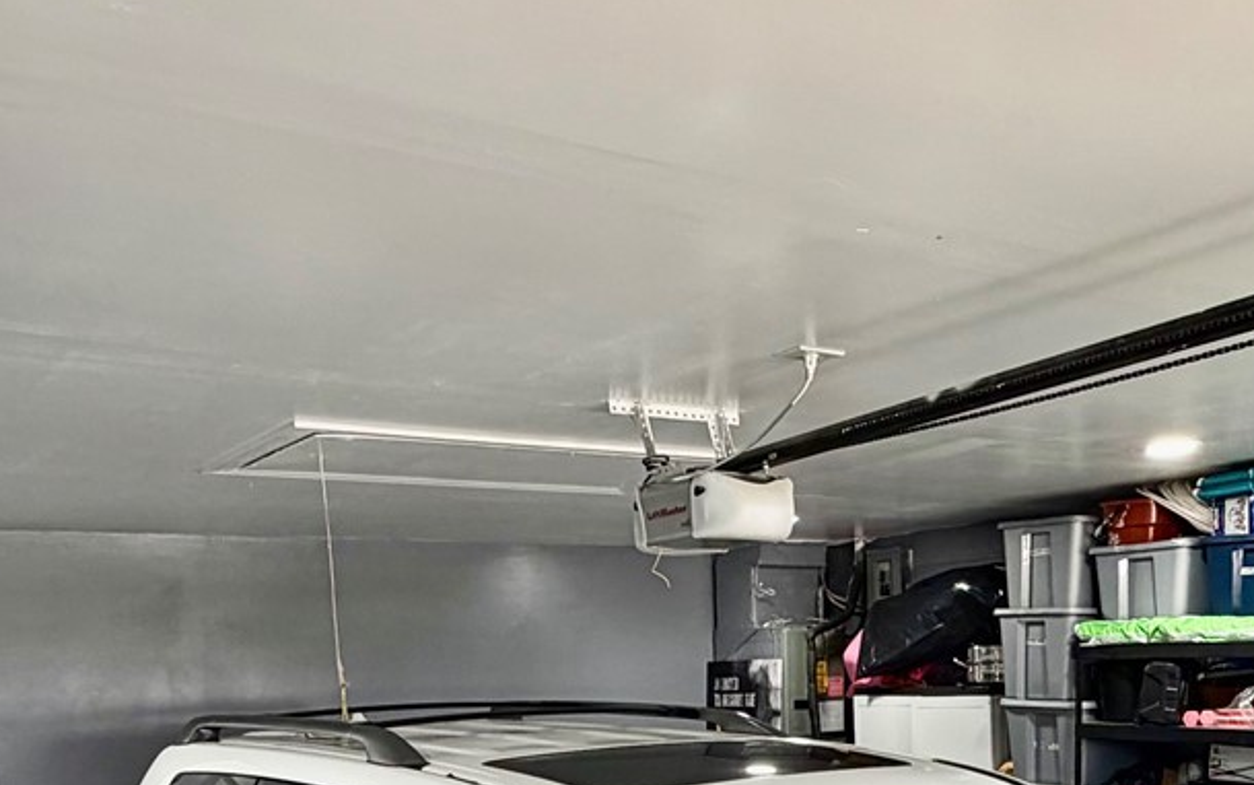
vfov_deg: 30.0
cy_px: 828
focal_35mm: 39
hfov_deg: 50.4
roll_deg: +3.2
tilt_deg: -7.3
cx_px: 659
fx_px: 1333
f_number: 2.2
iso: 160
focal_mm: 2.22
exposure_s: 1/60
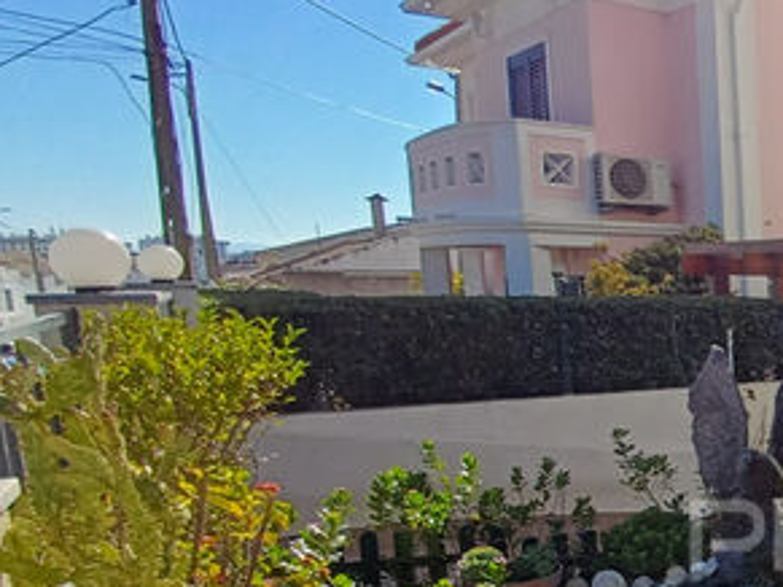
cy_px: 432
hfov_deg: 32.9
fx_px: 995
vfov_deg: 32.3
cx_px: 1000
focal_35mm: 44
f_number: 2.2
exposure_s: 1/864
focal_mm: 1.64
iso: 40
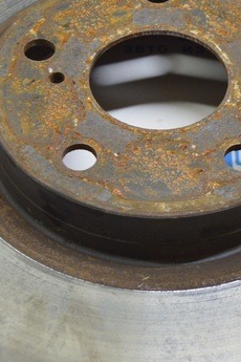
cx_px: 128
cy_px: 135
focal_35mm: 98
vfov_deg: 20.8
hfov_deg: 14.0
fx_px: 984
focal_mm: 22
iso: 400
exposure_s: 1/50
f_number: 3.8
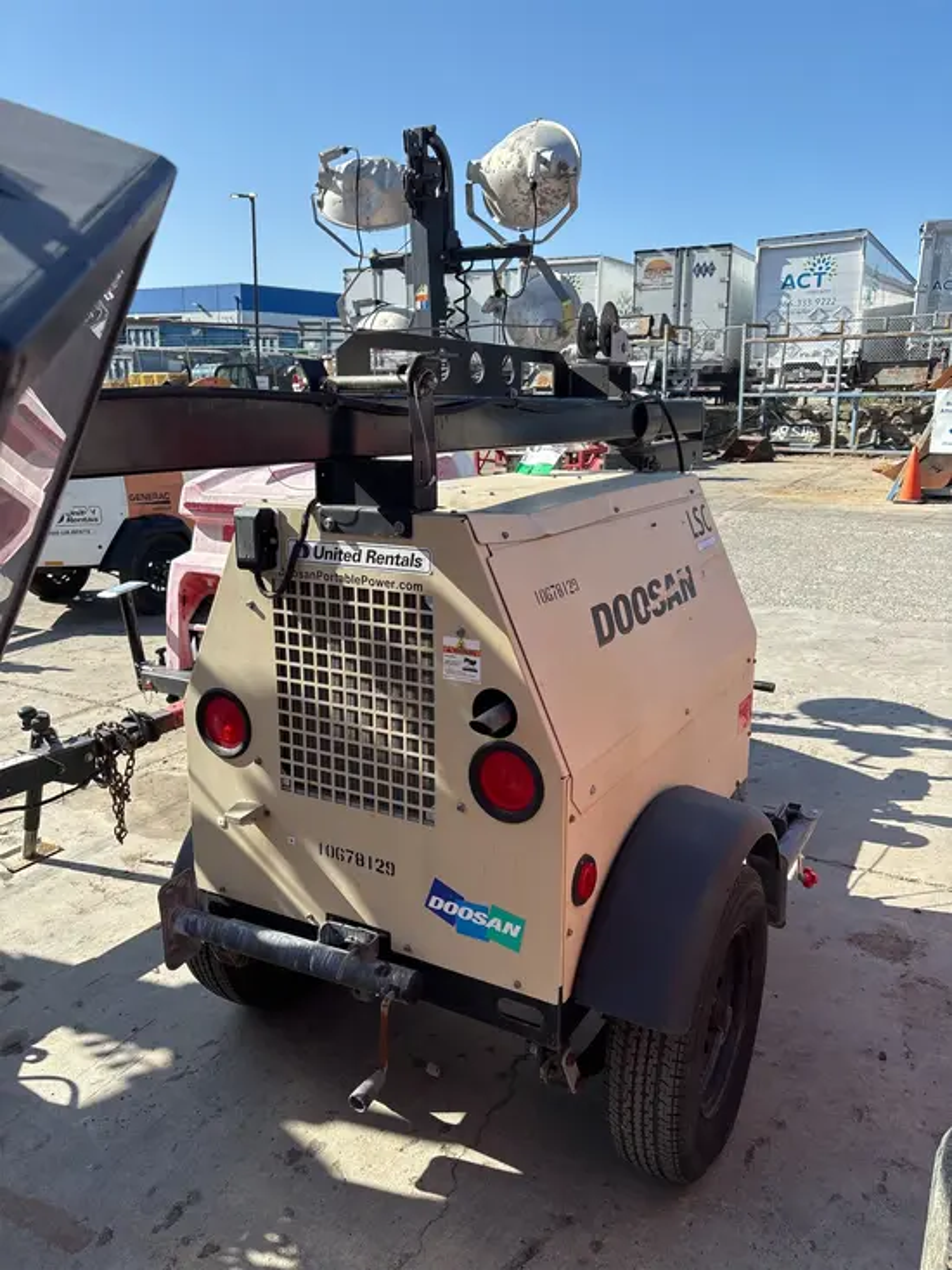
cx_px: 476
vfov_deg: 67.3
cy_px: 635
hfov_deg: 53.1
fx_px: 953
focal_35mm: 26
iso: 50
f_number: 1.6
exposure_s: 1/1695
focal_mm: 5.96
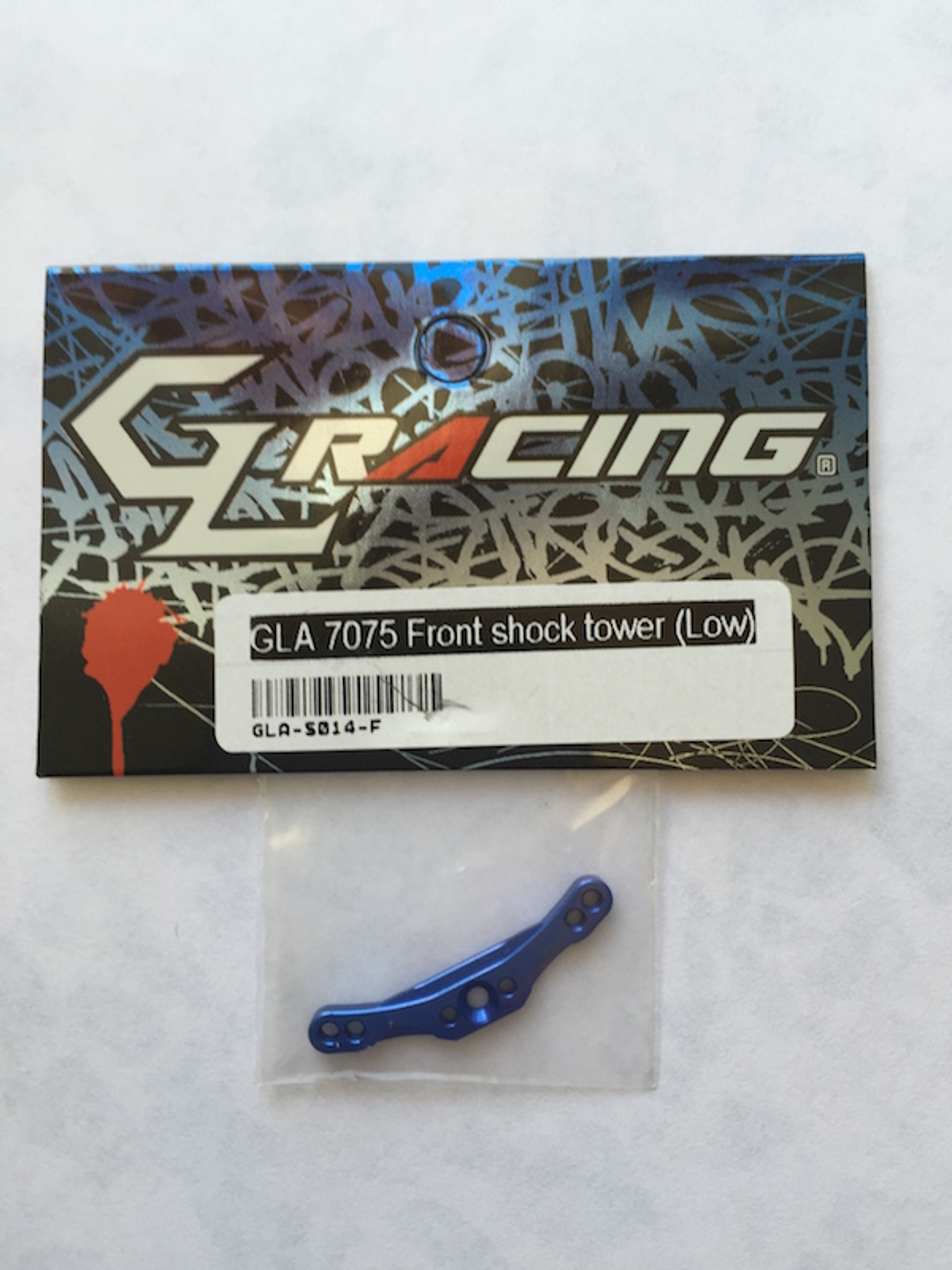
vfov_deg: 61.7
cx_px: 476
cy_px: 635
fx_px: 1063
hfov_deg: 48.2
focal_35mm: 29
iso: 32
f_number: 2.2
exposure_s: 1/100
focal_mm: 4.15
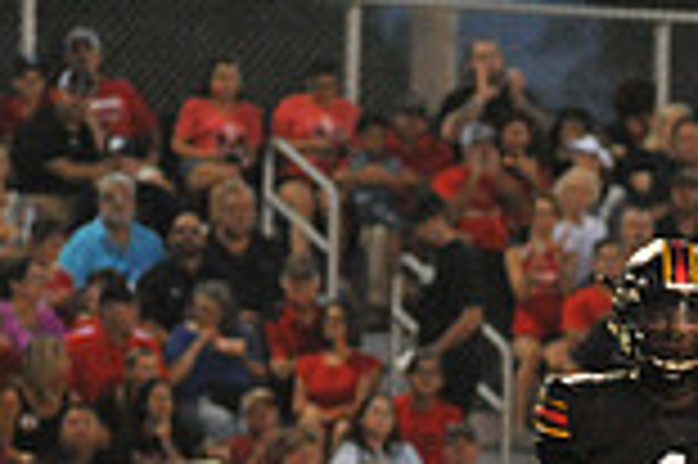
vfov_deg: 1.8
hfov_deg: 2.8
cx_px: 973
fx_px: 14449
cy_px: 797
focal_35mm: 746
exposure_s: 1/200
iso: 6400
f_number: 5.6
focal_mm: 200
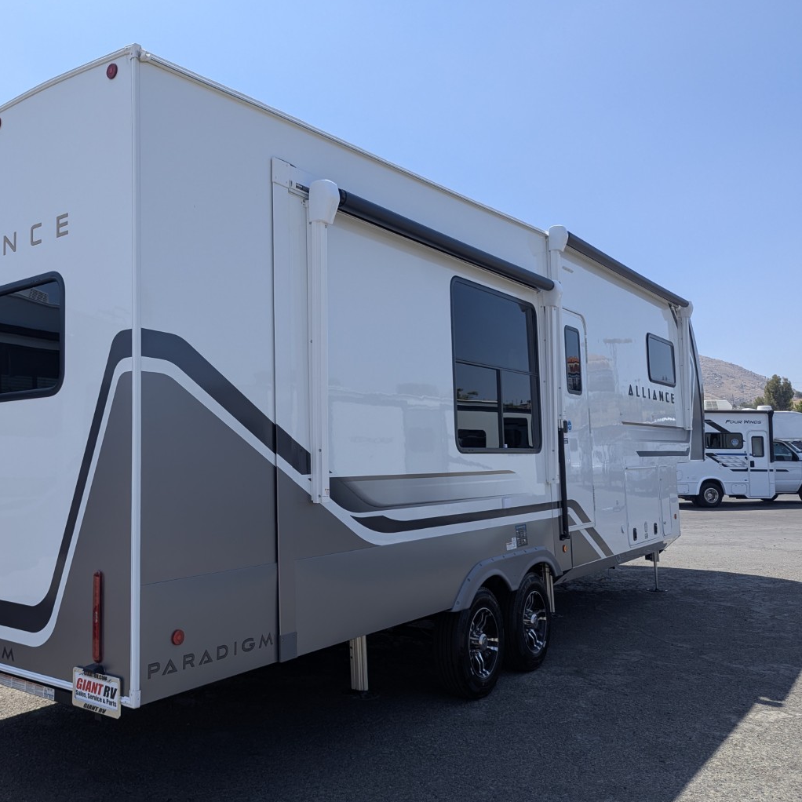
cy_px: 403
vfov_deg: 55.6
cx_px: 257
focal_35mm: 29
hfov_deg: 54.3
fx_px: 760
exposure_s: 1/1825
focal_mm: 6.81
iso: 50
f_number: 1.85
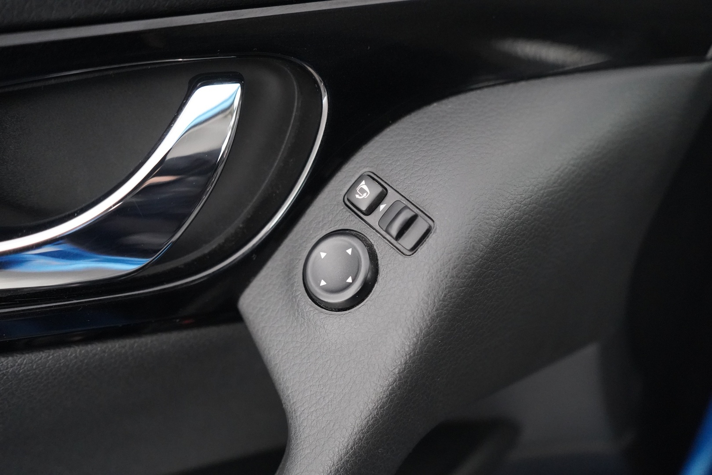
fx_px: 613
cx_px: 356
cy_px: 238
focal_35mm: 31
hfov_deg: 60.3
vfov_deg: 42.3
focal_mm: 31
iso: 12800
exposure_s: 1/60
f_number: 3.5
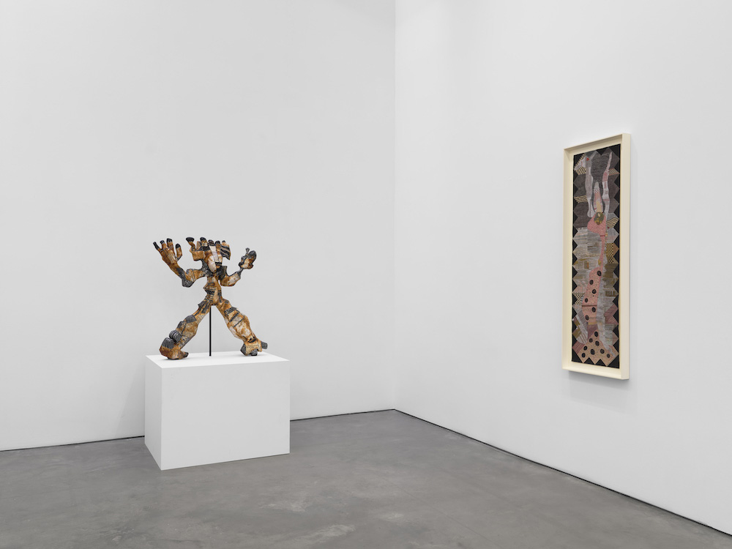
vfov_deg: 48.2
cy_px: 274
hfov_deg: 61.7
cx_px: 366
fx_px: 613
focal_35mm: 29
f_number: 11
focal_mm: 36.2
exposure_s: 1/2
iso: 100
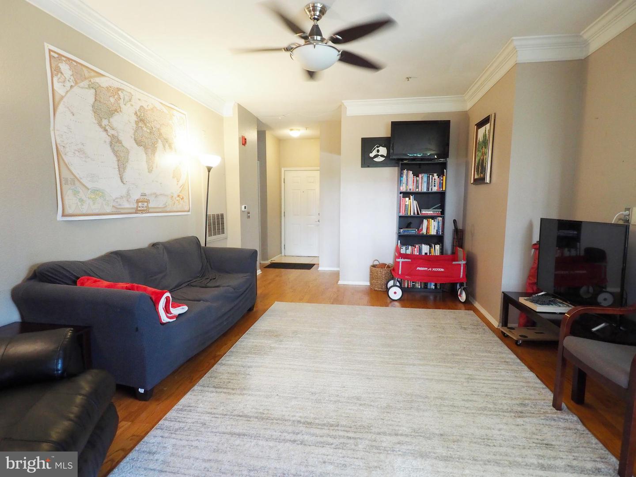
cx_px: 318
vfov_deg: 71.6
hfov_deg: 87.8
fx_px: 331
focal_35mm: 18
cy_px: 238
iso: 1600
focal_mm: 9
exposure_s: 1/60
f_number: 4
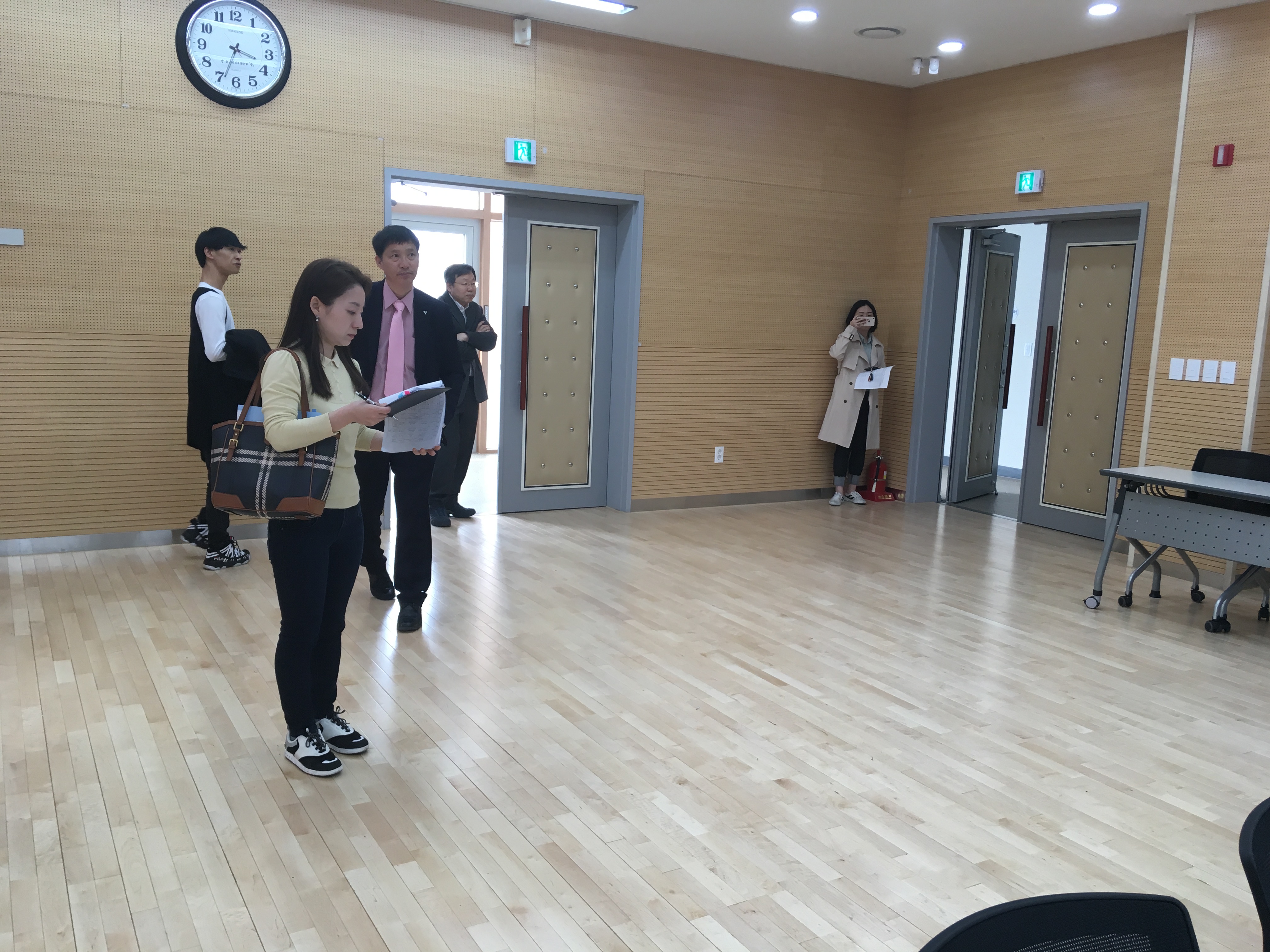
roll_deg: -1.8
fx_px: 1064
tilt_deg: -9.3
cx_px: 635
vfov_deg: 48.2
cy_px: 476
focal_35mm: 29
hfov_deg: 61.7
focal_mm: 4.15
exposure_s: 1/40
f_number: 2.2
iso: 25
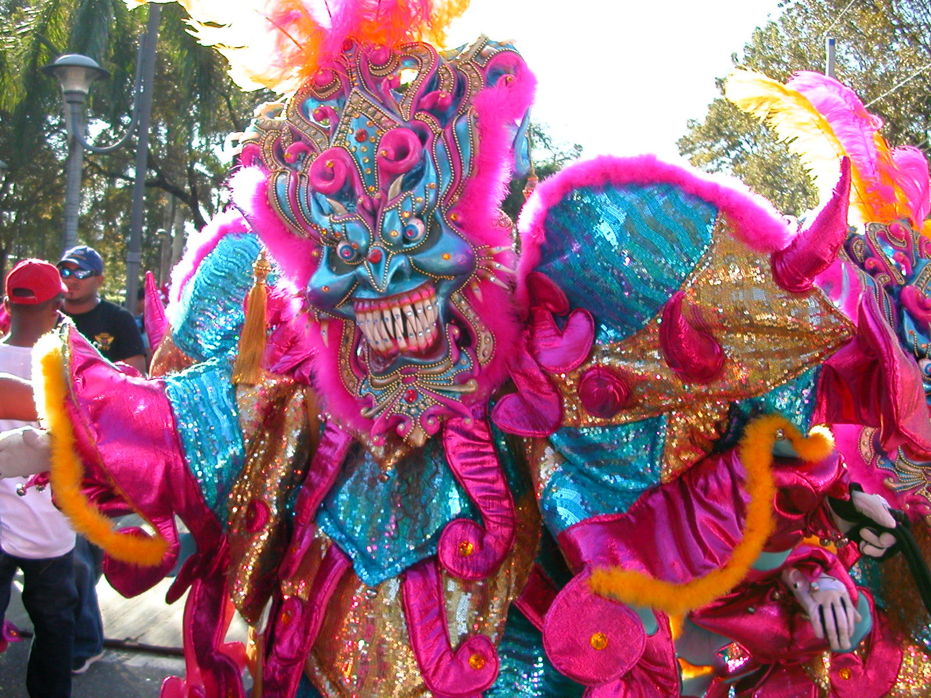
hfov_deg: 50.1
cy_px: 349
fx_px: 995
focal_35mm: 37
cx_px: 466
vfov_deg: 38.7
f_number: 2.7
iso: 100
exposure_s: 1/312
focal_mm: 5.6
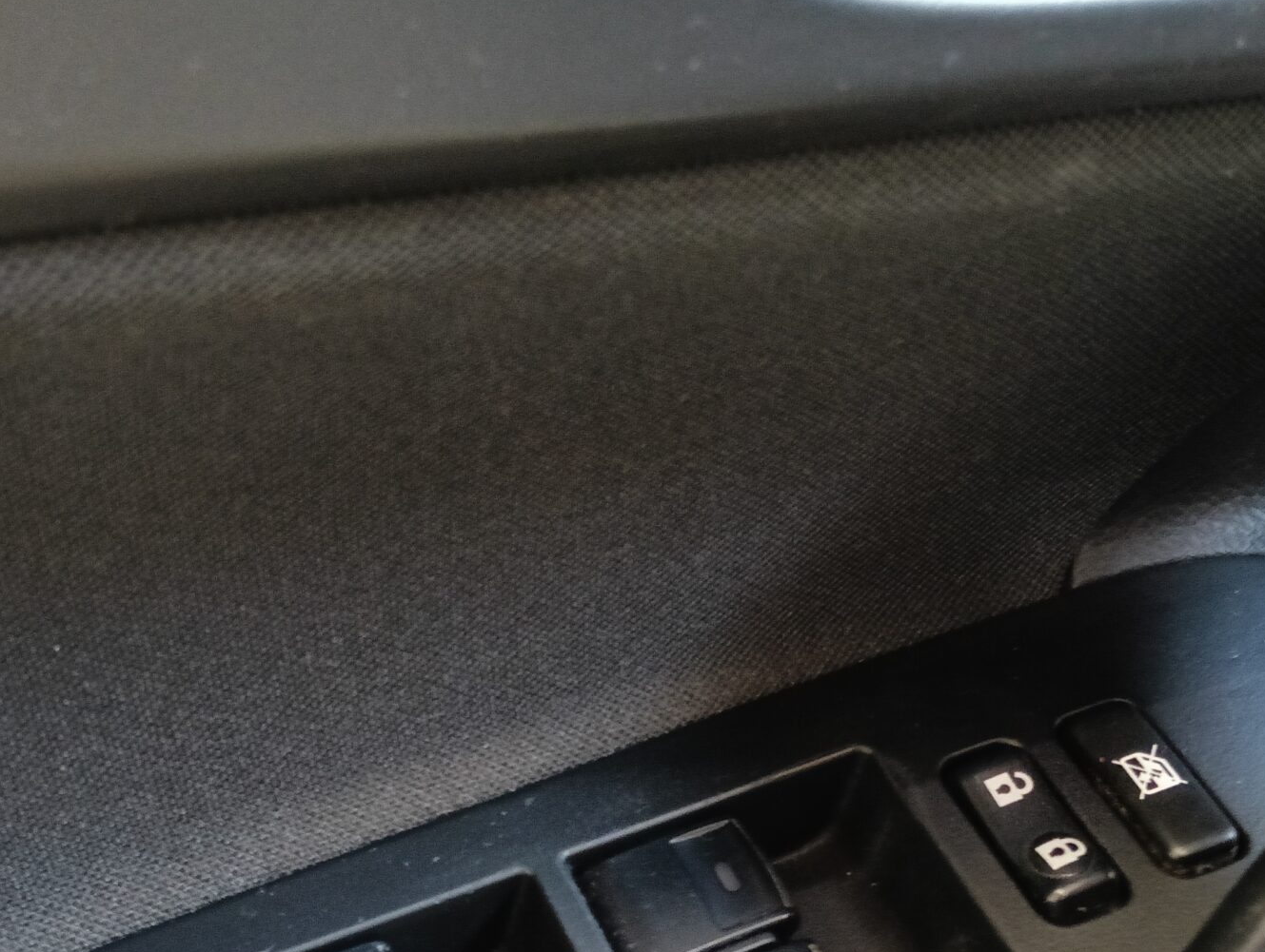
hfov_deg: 36.8
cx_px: 608
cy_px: 784
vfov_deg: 27.5
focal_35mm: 52
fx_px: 1903
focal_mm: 3.98
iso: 1600
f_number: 16
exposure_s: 1/16.7
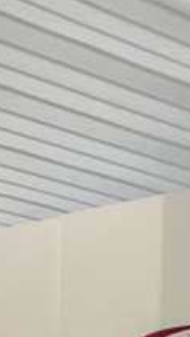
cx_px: -674
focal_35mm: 179
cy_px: 658
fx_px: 1600
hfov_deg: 5.5
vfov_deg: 11.0
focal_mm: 24
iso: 400
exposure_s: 1/15
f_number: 10
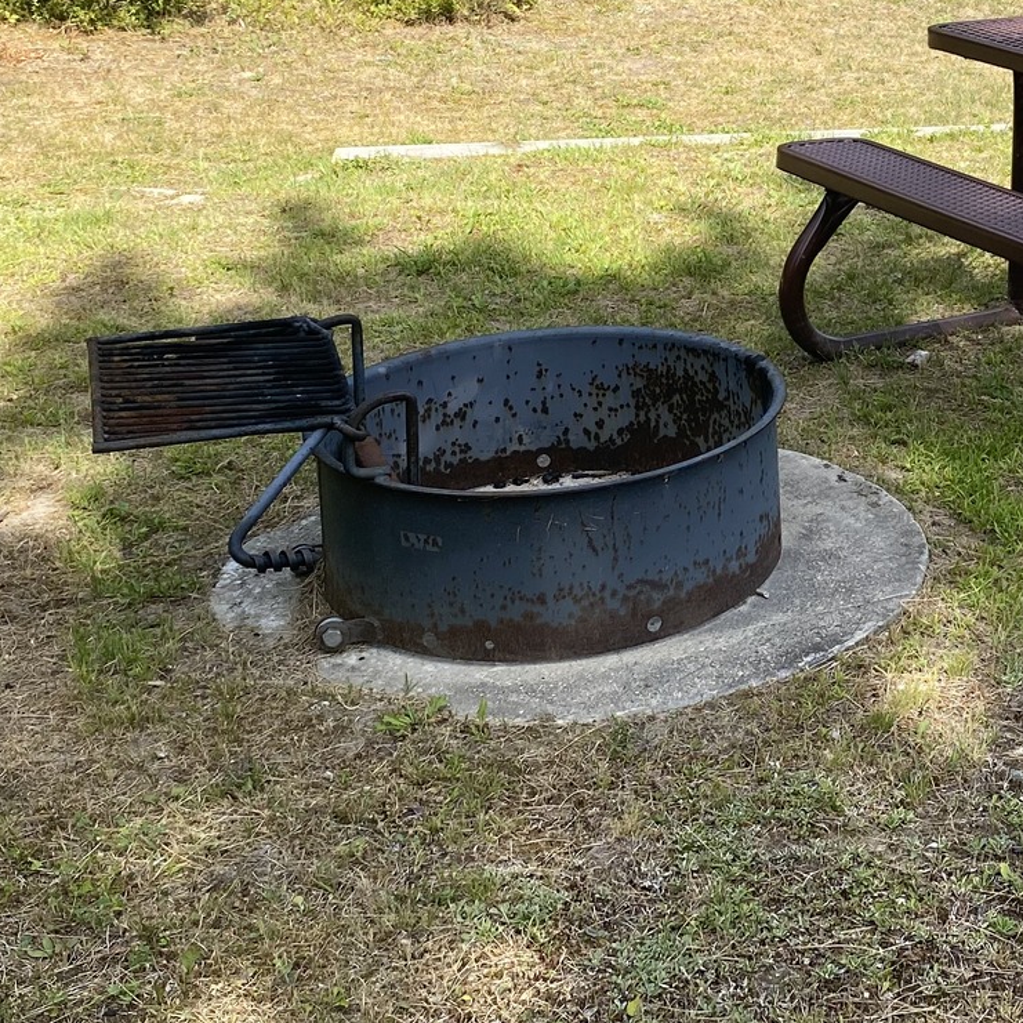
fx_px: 2073
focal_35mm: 62
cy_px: 211
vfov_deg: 27.2
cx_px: 937
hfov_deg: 26.7
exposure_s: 1/1093
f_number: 1.8
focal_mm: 4.25
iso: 32
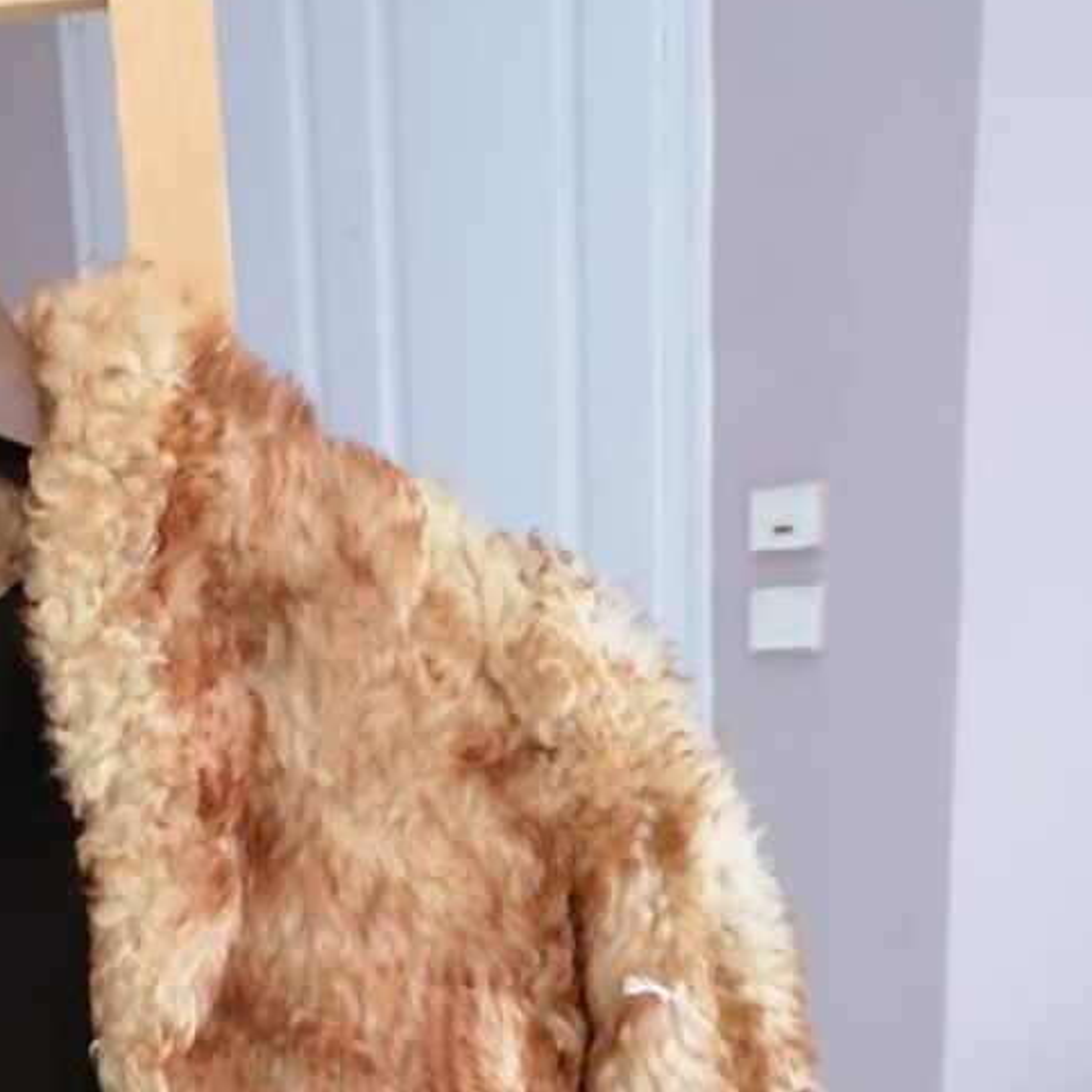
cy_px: 1336
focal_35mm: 66
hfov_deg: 25.3
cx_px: 113
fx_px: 2356
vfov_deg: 23.6
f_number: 1.8
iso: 500
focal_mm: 4.75
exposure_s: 1/20
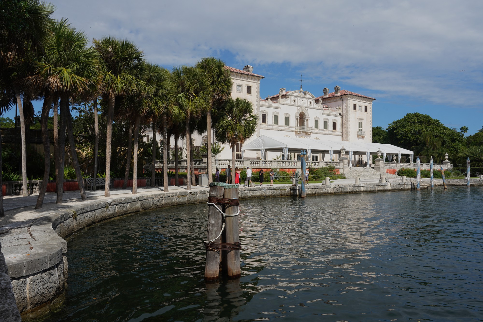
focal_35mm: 28
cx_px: 242
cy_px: 161
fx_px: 376
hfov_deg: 65.5
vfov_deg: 46.4
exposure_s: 1/100
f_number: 18
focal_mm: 28
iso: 100
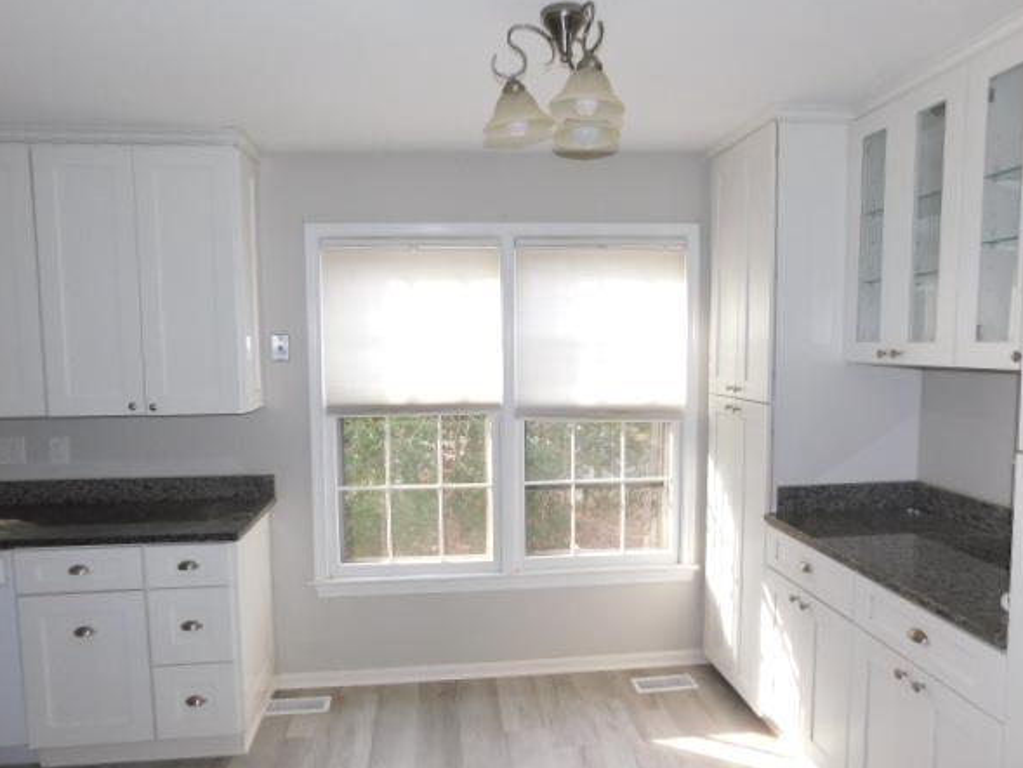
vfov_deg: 54.9
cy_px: 408
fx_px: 739
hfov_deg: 69.4
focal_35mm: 25
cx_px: 511
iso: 125
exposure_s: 1/50
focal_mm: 4
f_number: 3
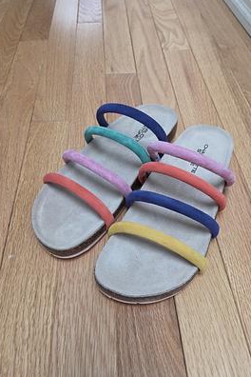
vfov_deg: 63.6
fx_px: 303
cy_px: 184
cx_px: 145
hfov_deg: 44.8
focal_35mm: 29
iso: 100
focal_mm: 5.4
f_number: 1.8
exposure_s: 1/180
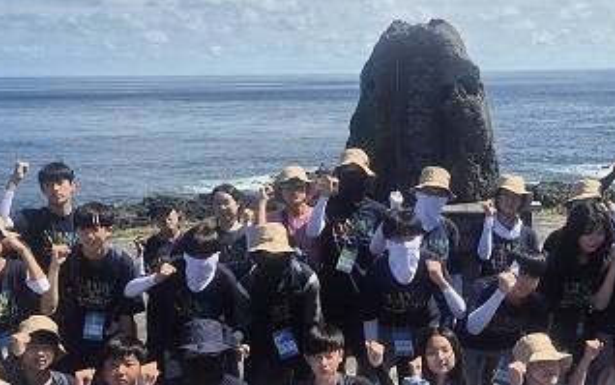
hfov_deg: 40.9
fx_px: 822
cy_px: 230
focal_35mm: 49
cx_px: 360
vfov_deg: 26.3
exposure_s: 1/1952
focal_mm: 5.4
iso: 25
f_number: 1.8
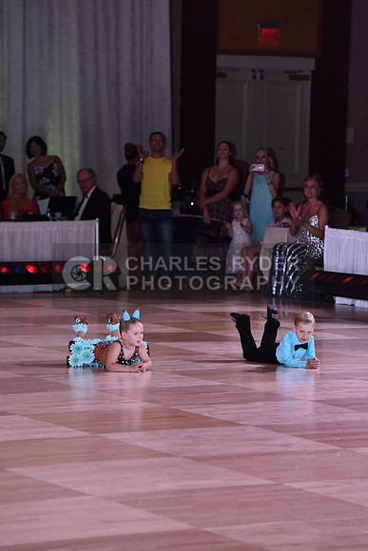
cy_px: 276
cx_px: 184
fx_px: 2452
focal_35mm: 160
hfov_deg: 8.6
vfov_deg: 12.8
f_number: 5.6
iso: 1600
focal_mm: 160
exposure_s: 1/250
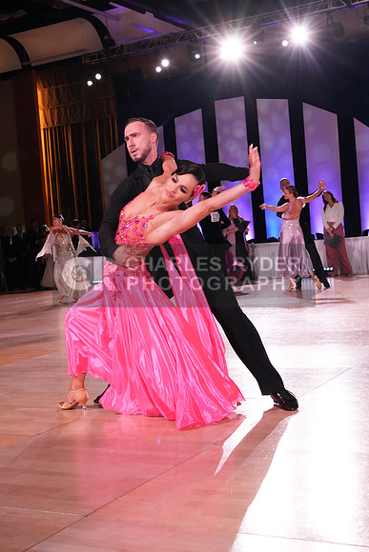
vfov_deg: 38.9
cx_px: 184
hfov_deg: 26.5
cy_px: 276
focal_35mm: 51
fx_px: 784
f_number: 9
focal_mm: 51
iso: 6400
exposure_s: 1/200
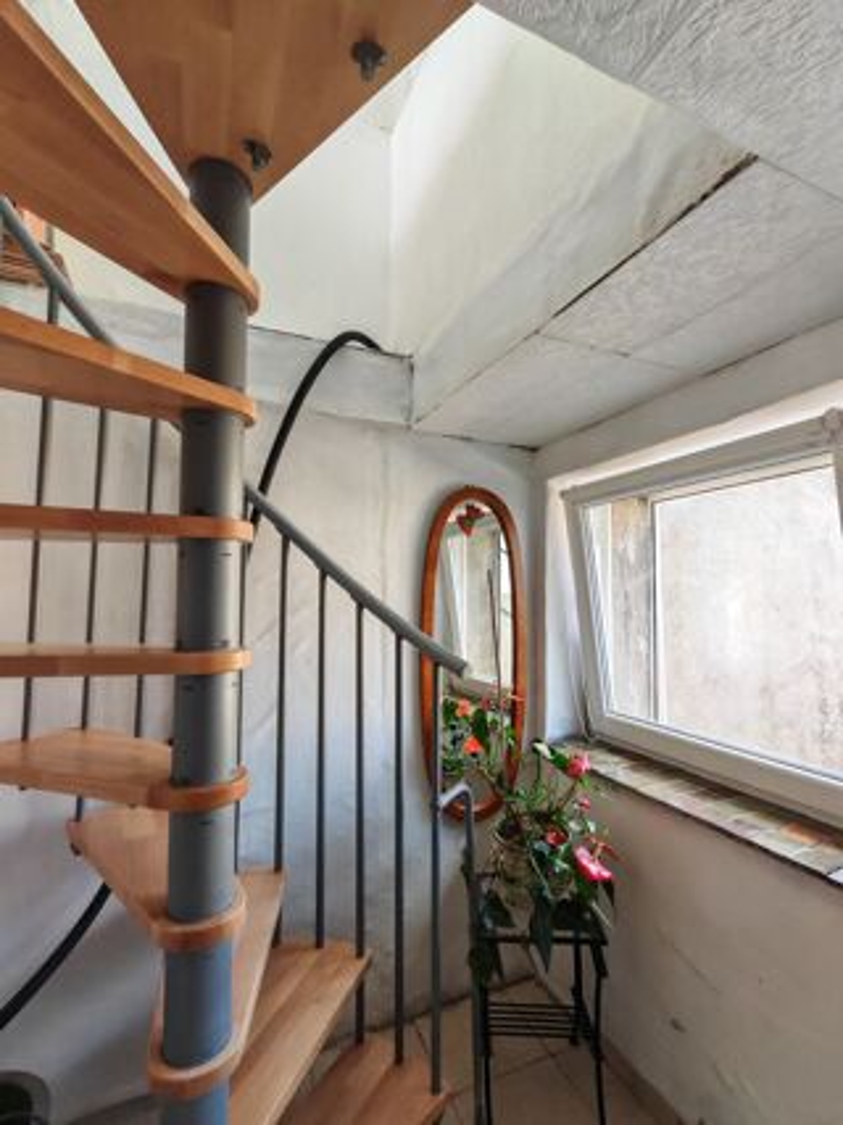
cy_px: 562
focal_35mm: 16
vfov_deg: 94.5
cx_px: 422
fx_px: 520
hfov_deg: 78.1
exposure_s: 1/50
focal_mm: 1.96
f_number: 2.2
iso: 80
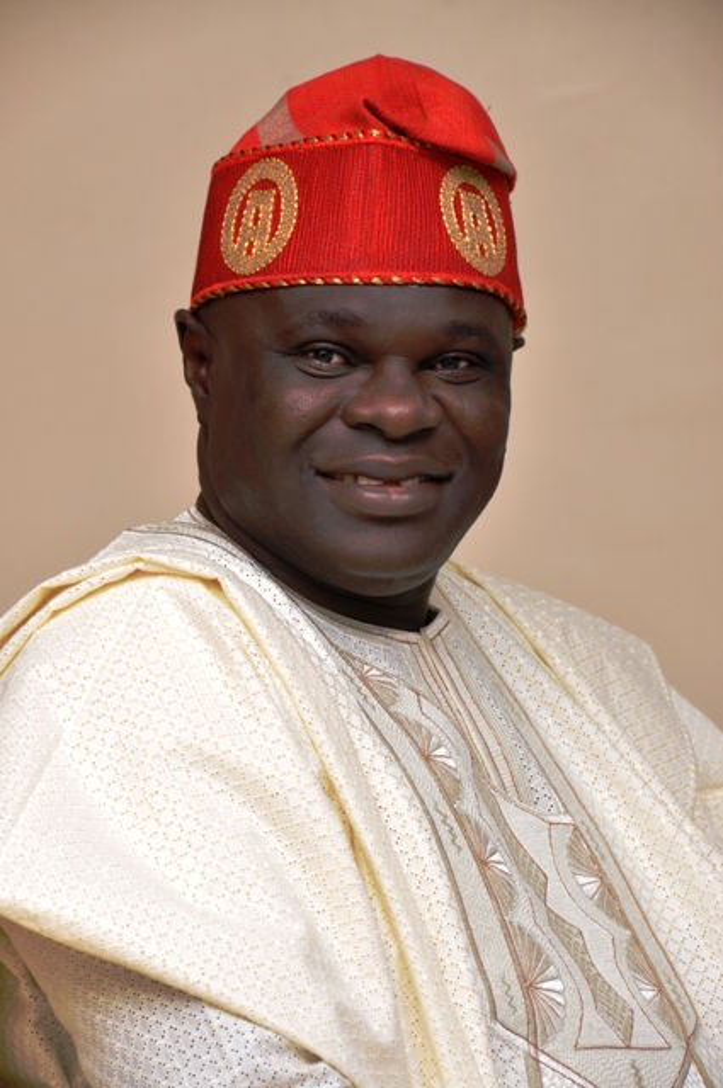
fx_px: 5074
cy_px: 544
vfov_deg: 12.2
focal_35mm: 168
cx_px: 362
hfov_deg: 8.1
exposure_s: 1/100
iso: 500
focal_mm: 112
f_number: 8
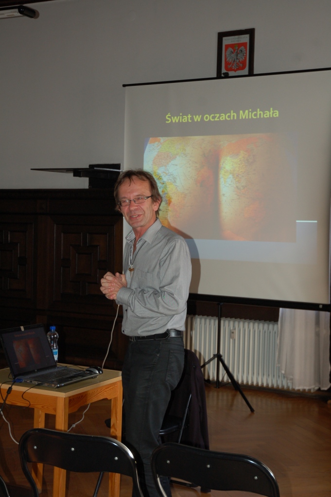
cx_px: 166
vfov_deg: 35.1
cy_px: 248
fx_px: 787
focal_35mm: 57
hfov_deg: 23.7
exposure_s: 1/60
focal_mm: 38
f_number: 4.2
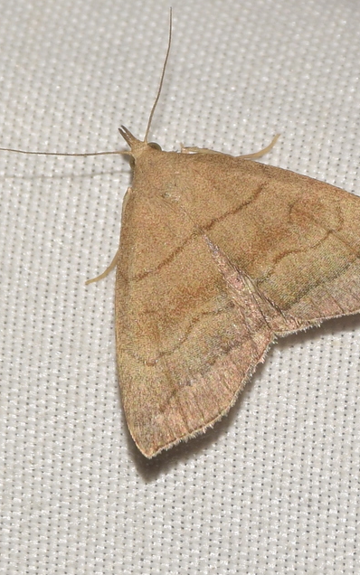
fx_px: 5066
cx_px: 175
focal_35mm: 323
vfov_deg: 6.5
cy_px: 287
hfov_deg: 4.1
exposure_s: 1/160
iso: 100
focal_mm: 140
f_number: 13
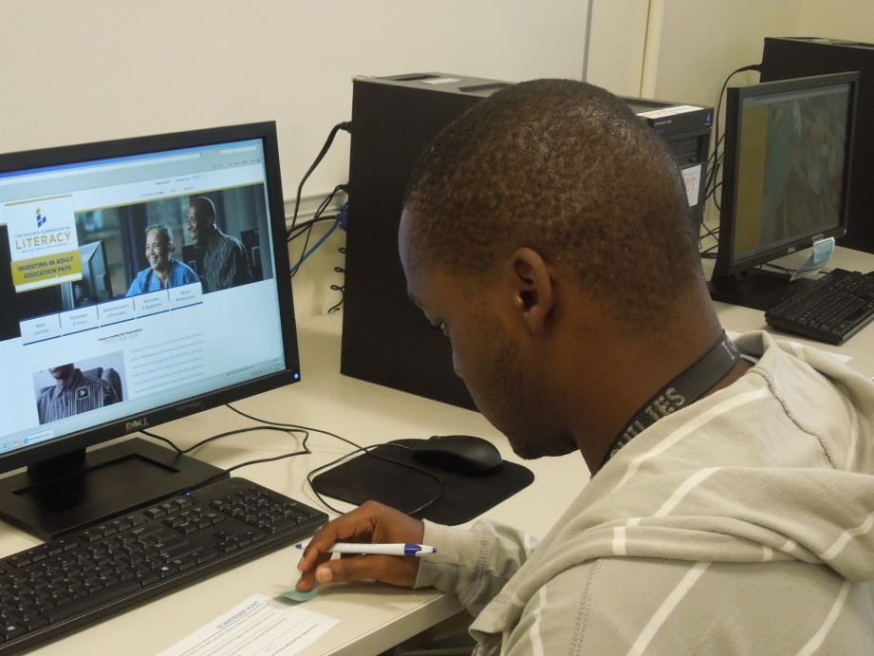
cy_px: 411
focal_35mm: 56
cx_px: 334
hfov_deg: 34.2
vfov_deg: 26.0
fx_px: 1414
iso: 400
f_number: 3.9
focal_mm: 7.8
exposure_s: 1/30
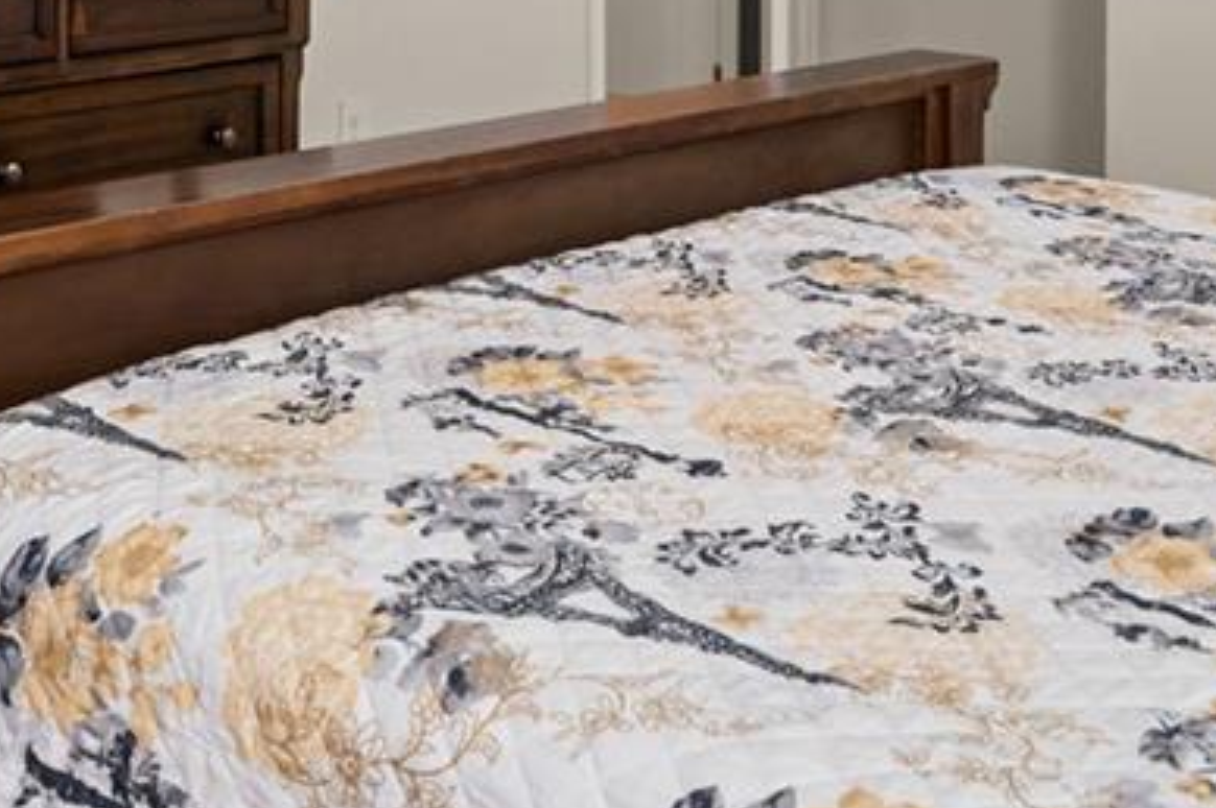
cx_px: 407
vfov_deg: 19.1
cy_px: -229
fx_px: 2227
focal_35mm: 66
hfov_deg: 30.3
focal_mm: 16
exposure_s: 1/15
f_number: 7.1
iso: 320
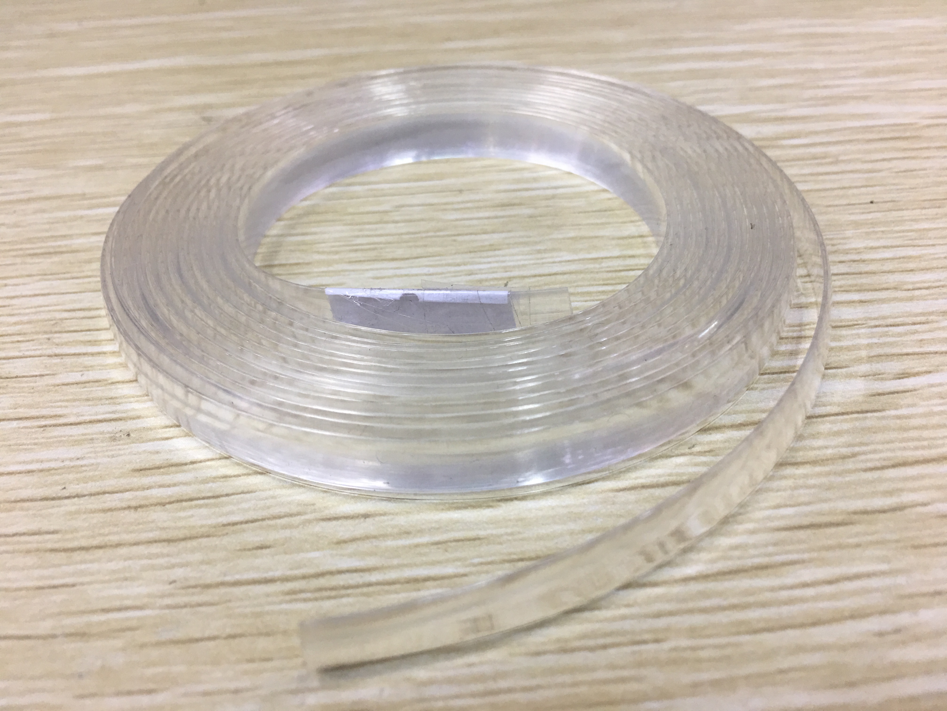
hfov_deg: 61.7
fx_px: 793
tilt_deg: -41.0
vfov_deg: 48.2
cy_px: 356
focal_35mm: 29
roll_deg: +4.4
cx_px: 474
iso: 40
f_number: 2.2
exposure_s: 1/33
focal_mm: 4.15
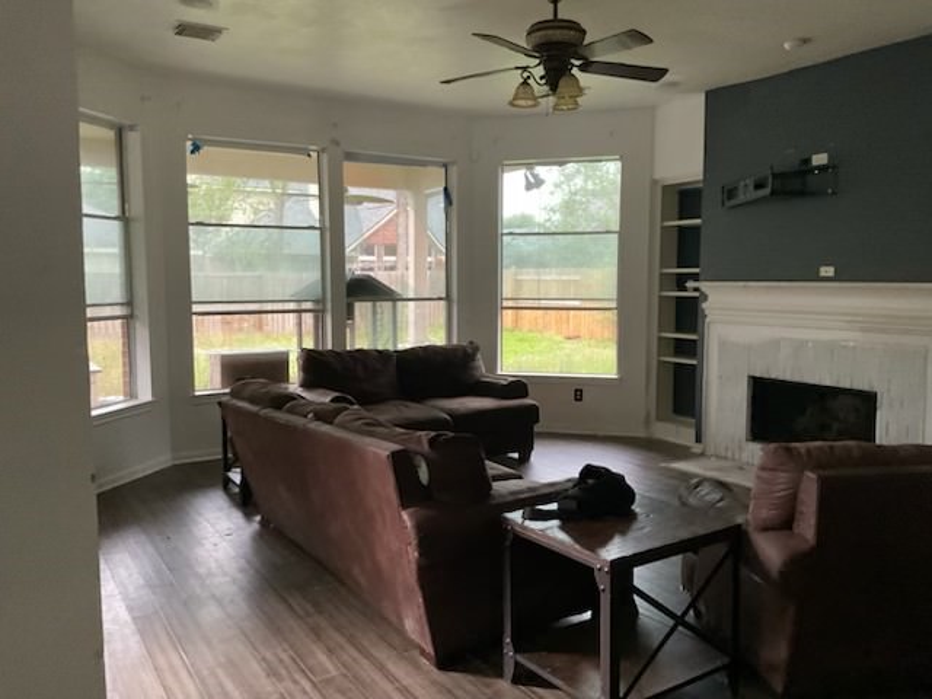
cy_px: 350
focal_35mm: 29
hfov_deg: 61.7
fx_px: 781
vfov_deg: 48.2
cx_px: 466
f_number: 1.8
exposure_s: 1/40
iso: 320
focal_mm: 3
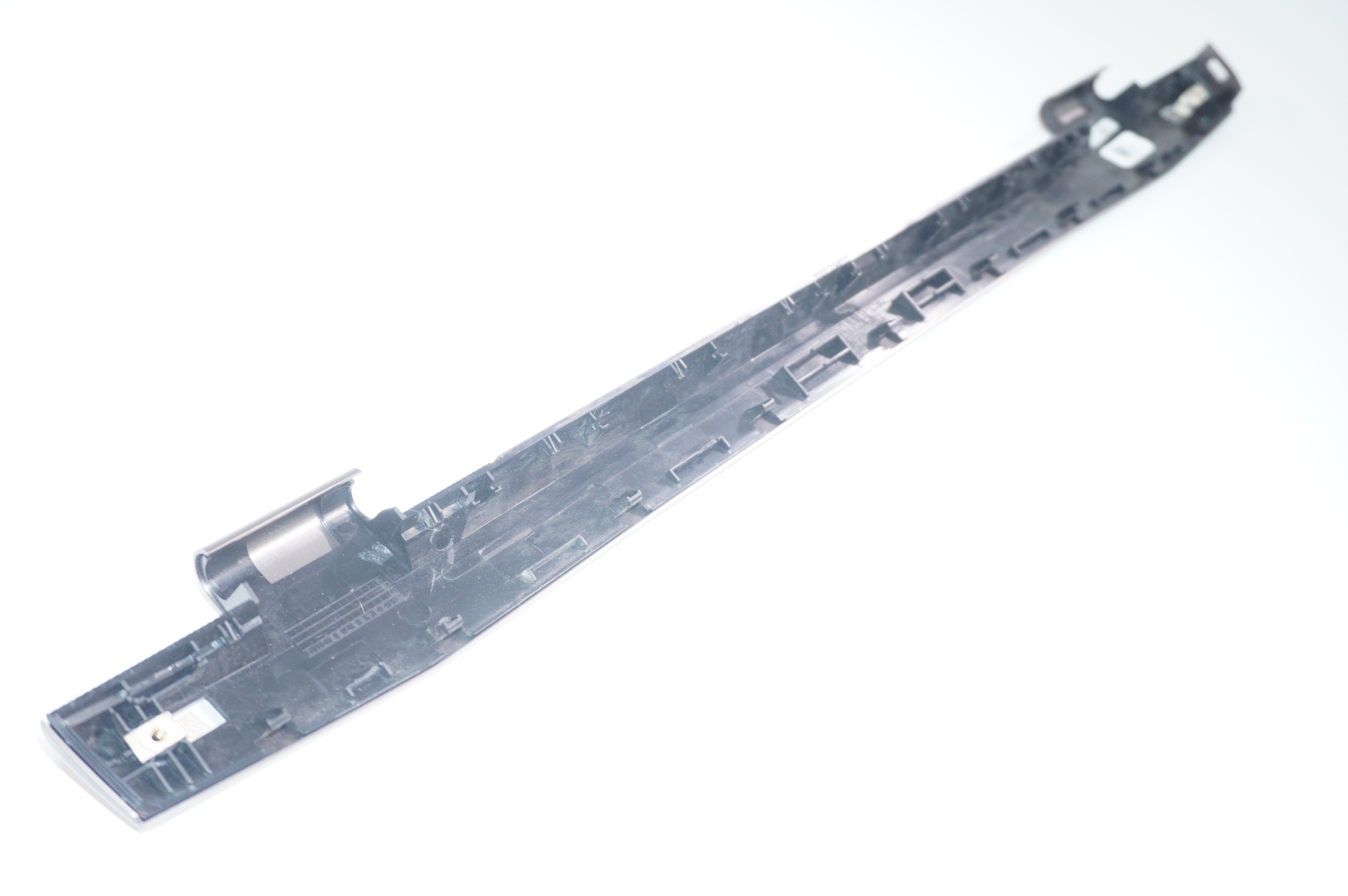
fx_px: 1403
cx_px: 674
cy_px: 448
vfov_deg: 35.4
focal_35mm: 38
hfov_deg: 51.3
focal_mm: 25
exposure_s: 1/80
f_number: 5
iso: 640
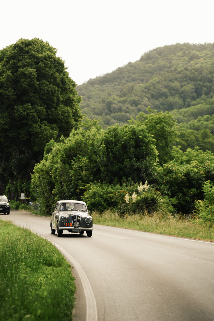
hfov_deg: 13.0
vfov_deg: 19.5
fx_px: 936
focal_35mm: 105
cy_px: 160
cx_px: 107
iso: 100
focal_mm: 105
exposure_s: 1/125
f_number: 4
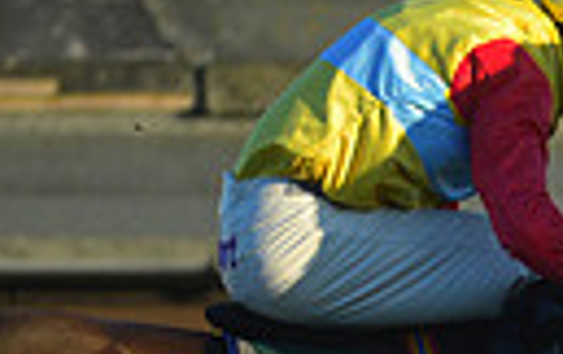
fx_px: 21048
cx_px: 1157
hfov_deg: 1.5
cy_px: 363
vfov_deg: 1.0
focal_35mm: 1370
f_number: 6.3
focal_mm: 300
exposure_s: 1/4000
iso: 800
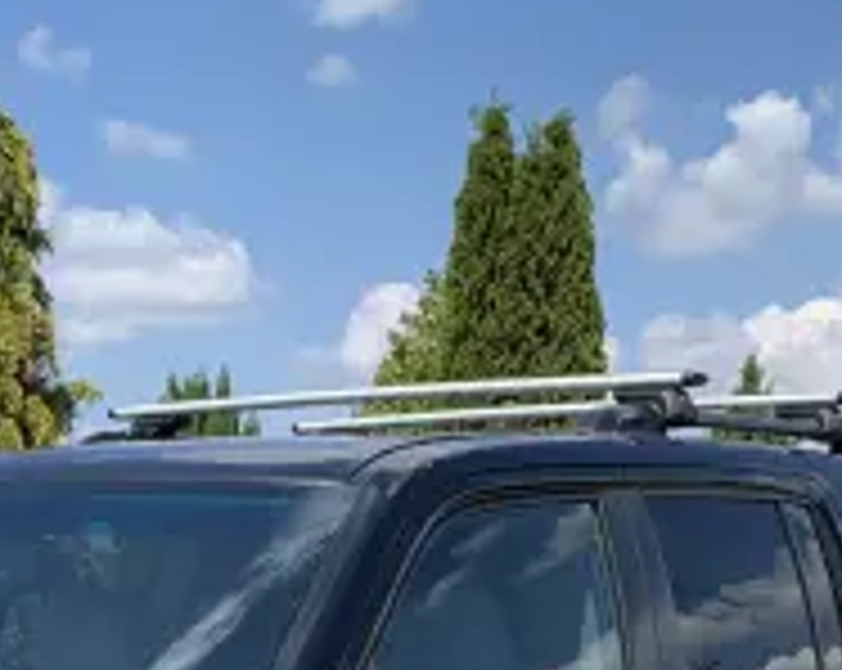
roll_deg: -0.3
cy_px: 913
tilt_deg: -8.6
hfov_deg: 21.4
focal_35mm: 87
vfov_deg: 16.5
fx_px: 2165
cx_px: 36
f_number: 1.8
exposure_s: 1/1880
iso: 25
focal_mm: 4.25
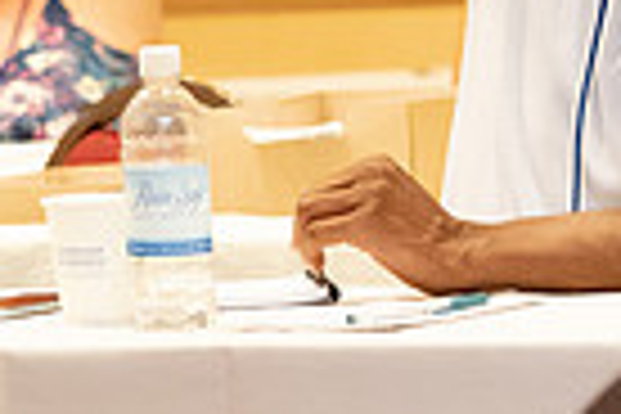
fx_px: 6744
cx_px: 144
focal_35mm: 391
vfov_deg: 3.5
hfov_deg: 5.3
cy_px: -56
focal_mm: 90
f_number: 4
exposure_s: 1/200
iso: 5000
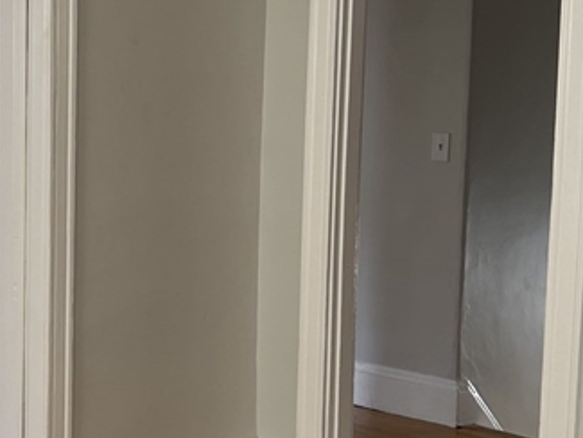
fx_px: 1382
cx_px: 11
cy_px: 235
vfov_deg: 18.0
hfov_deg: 22.9
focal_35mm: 82
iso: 32
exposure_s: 1/121
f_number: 1.5
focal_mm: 5.7
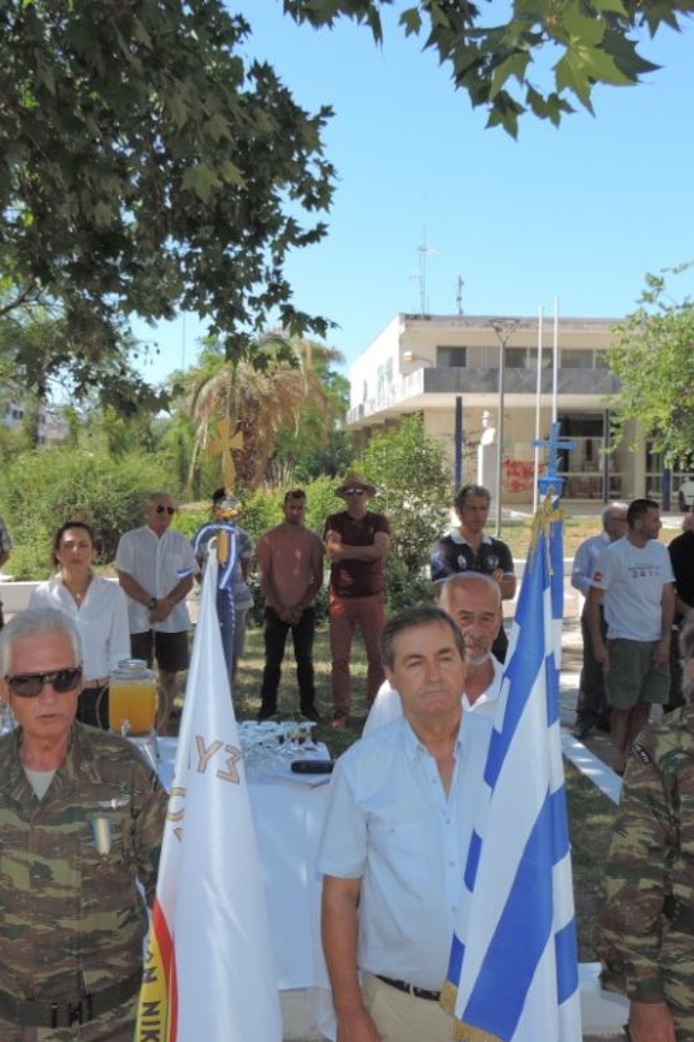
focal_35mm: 42
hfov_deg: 31.8
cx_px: 310
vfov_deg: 46.4
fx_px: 1216
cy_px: 520
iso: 80
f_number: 3.1
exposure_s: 1/500
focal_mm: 5.3
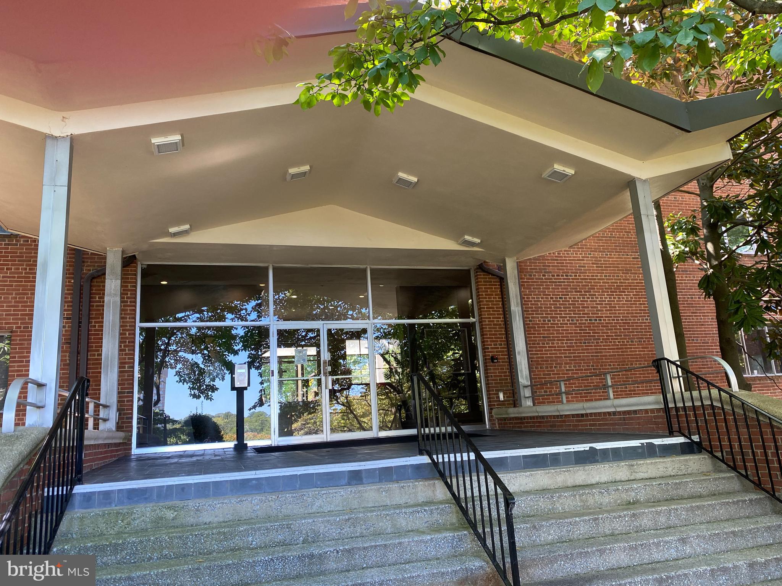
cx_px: 391
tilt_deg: +11.6
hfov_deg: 67.3
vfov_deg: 53.1
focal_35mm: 26
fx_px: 587
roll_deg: +4.2
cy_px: 293
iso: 125
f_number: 1.8
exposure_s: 1/121
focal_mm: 4.25
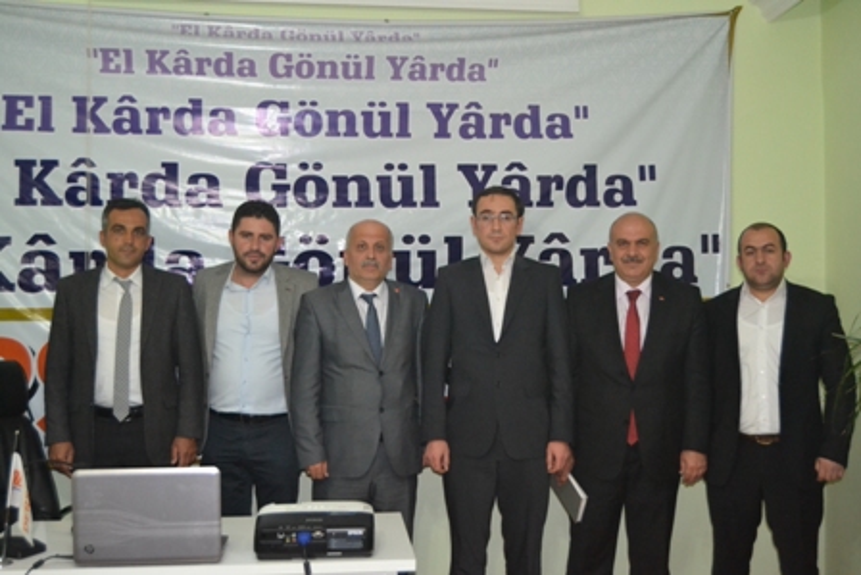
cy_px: 288
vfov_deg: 31.9
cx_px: 430
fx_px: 1005
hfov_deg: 46.4
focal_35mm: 42
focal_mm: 28
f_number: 4
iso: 3200
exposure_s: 1/60
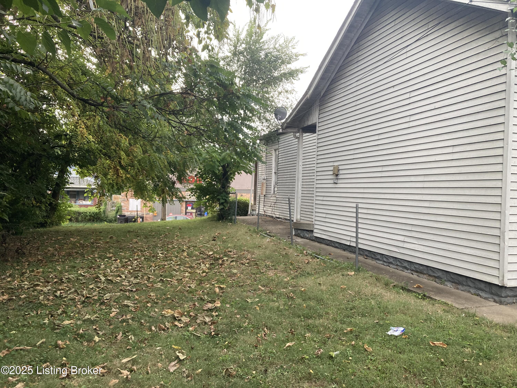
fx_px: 418
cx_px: 258
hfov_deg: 63.4
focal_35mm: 28
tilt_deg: -0.9
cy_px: 194
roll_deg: -1.9
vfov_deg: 49.7
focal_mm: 3.99
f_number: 1.8
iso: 80
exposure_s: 1/109
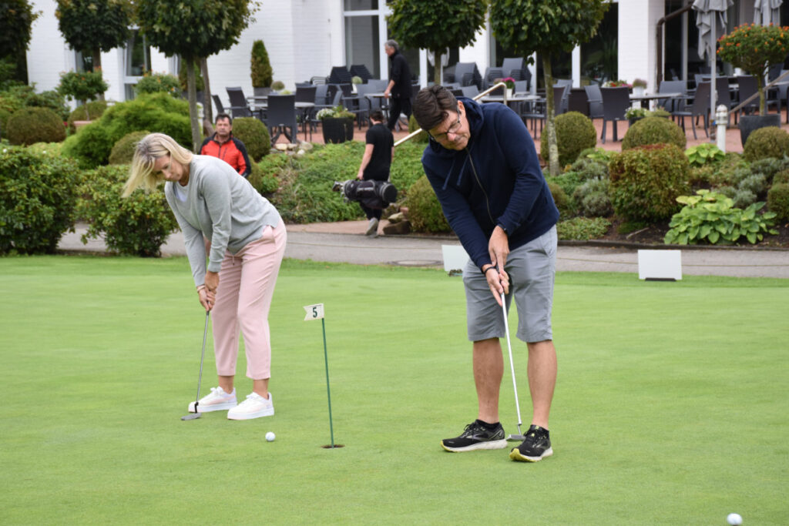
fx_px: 2038
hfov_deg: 21.9
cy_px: 263
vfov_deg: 14.7
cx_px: 394
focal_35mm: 93
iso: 400
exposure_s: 1/200
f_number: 7.1
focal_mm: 62
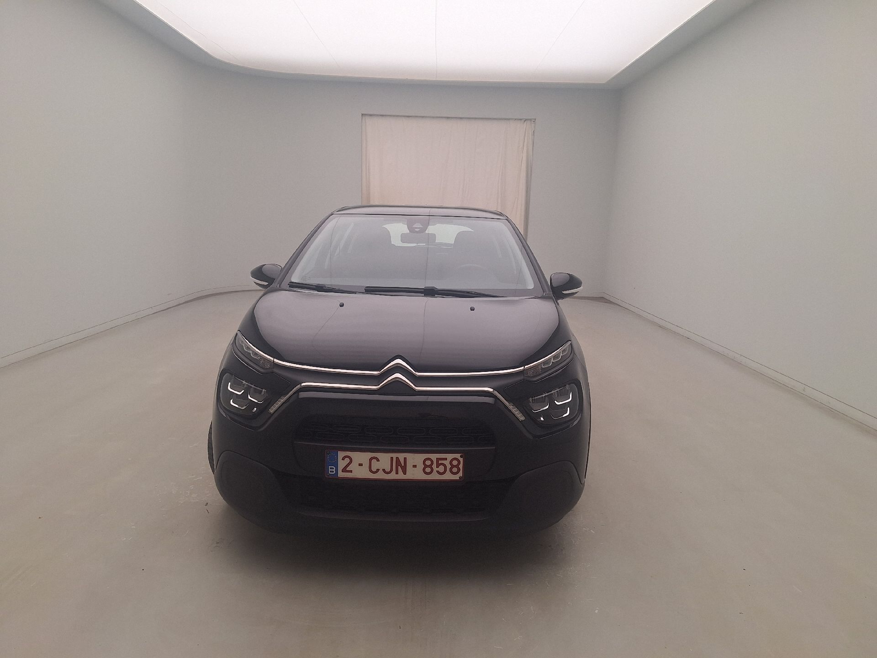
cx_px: 438
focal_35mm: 23
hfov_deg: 73.9
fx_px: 583
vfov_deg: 58.9
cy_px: 329
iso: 40
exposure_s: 1/189
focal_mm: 5.54
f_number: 1.8
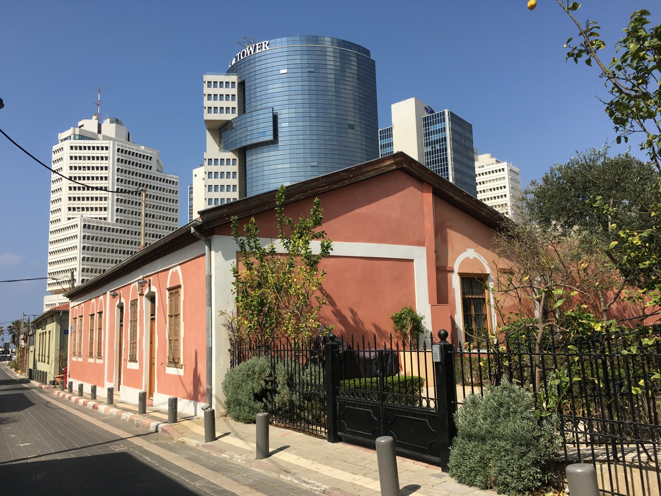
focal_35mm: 29
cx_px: 330
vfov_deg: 48.2
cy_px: 248
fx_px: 554
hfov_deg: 61.7
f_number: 2.2
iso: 25
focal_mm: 4.15
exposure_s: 1/1972
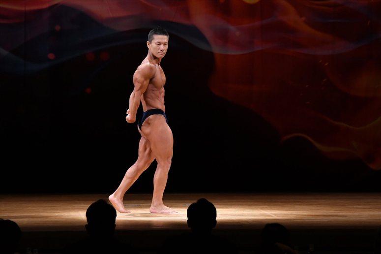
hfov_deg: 9.5
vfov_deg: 6.3
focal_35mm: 217
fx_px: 2295
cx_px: 190
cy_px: 127
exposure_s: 1/400
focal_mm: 145
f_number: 5.6
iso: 3200
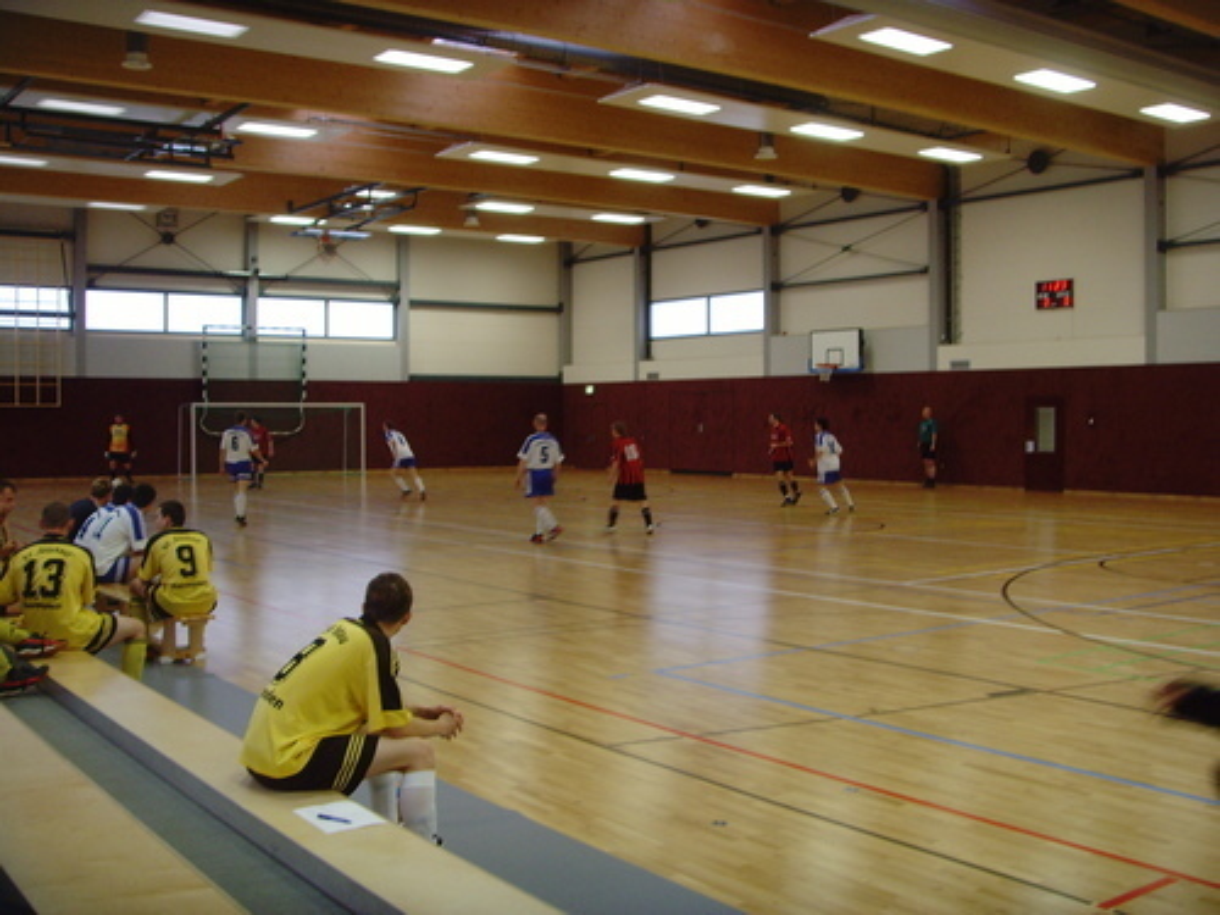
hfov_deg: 47.9
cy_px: 458
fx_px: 1375
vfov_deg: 36.8
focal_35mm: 39
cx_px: 610
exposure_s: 1/30
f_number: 3.5
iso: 200
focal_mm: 6.6
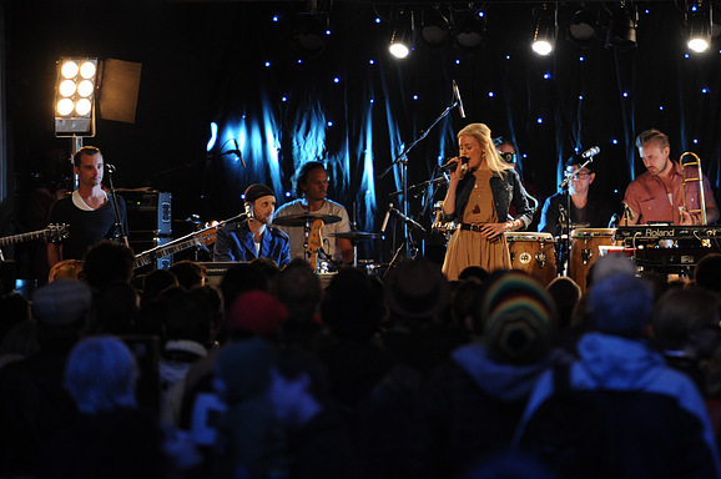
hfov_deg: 7.4
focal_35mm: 277
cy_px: 152
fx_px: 5541
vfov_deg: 4.9
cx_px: 470
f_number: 2.8
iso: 3200
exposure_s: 1/125
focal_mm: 200
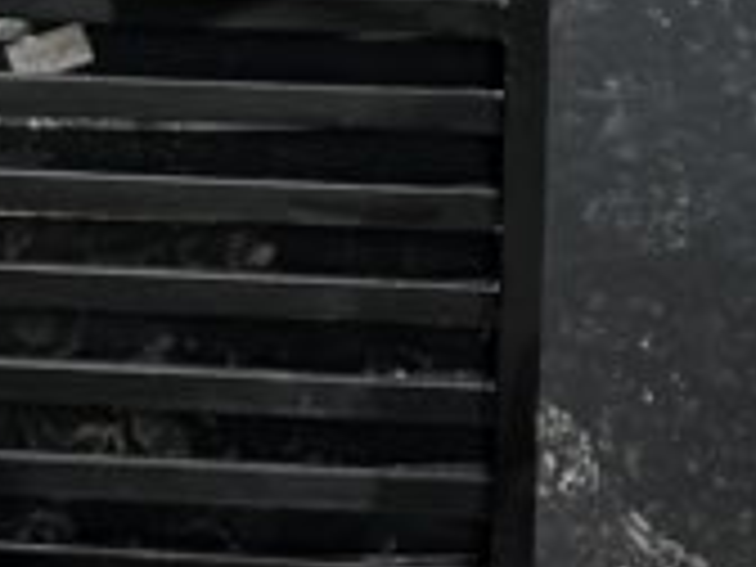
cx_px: -630
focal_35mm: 155
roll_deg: -0.8
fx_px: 3385
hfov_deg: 11.7
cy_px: -392
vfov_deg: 9.2
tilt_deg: -2.6
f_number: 1.5
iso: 50
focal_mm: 5.7
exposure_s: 1/1779
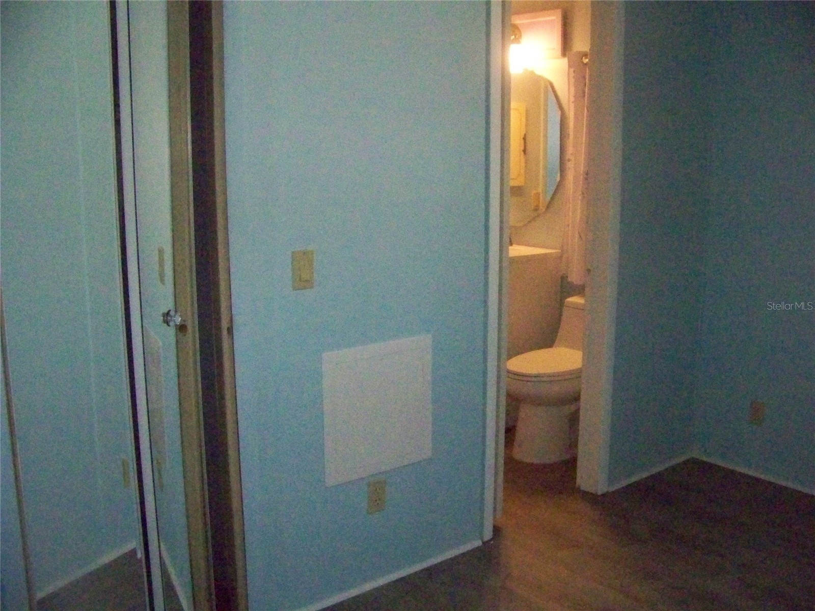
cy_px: 306
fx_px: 848
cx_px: 408
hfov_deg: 51.4
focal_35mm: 36
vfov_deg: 39.7
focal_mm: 5.85
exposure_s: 1/500
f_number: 2.8
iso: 1600
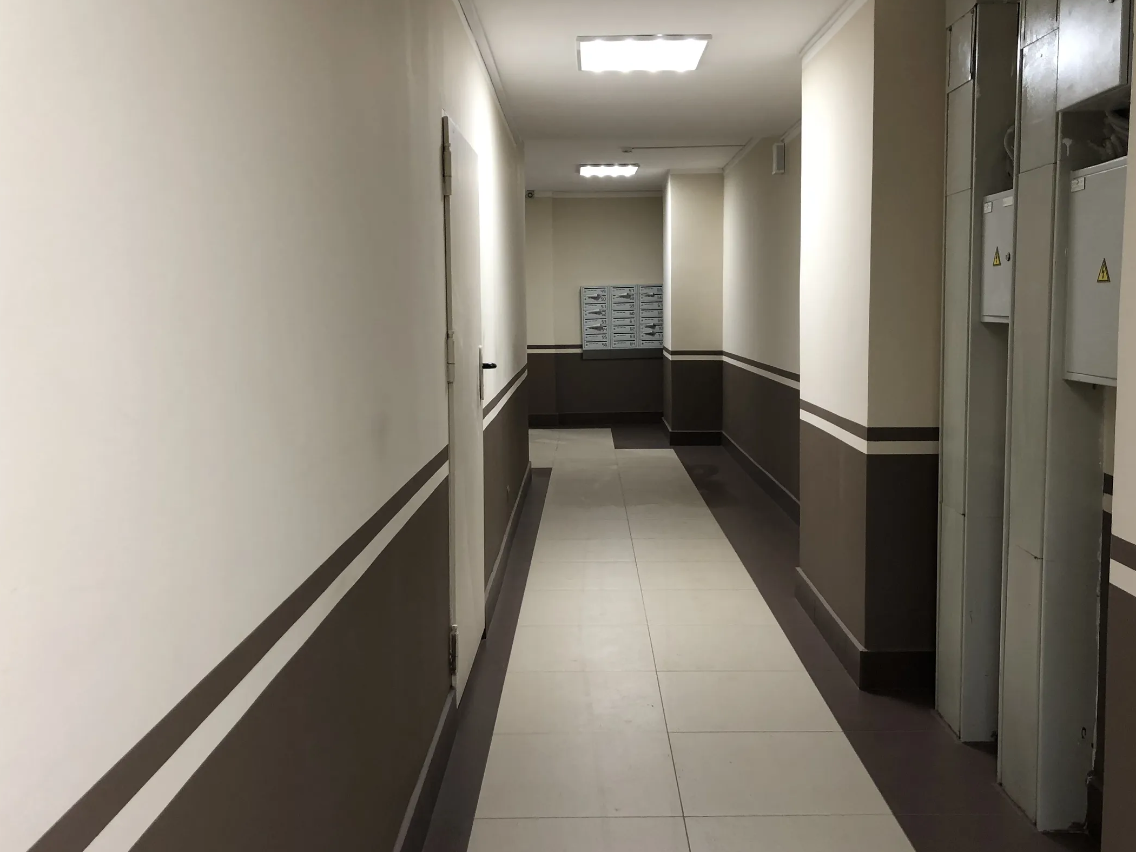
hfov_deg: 56.8
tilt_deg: -5.3
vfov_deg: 44.2
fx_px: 1050
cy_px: 414
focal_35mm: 32
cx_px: 581
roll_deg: +0.3
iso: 40
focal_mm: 4
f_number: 1.8
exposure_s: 1/20
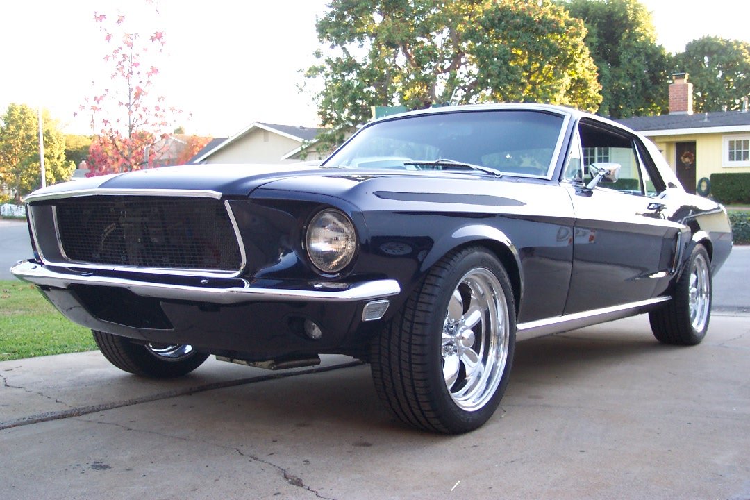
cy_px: 250
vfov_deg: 35.1
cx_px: 375
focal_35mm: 38
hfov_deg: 50.7
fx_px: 792
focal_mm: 8
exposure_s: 1/60
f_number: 2.8
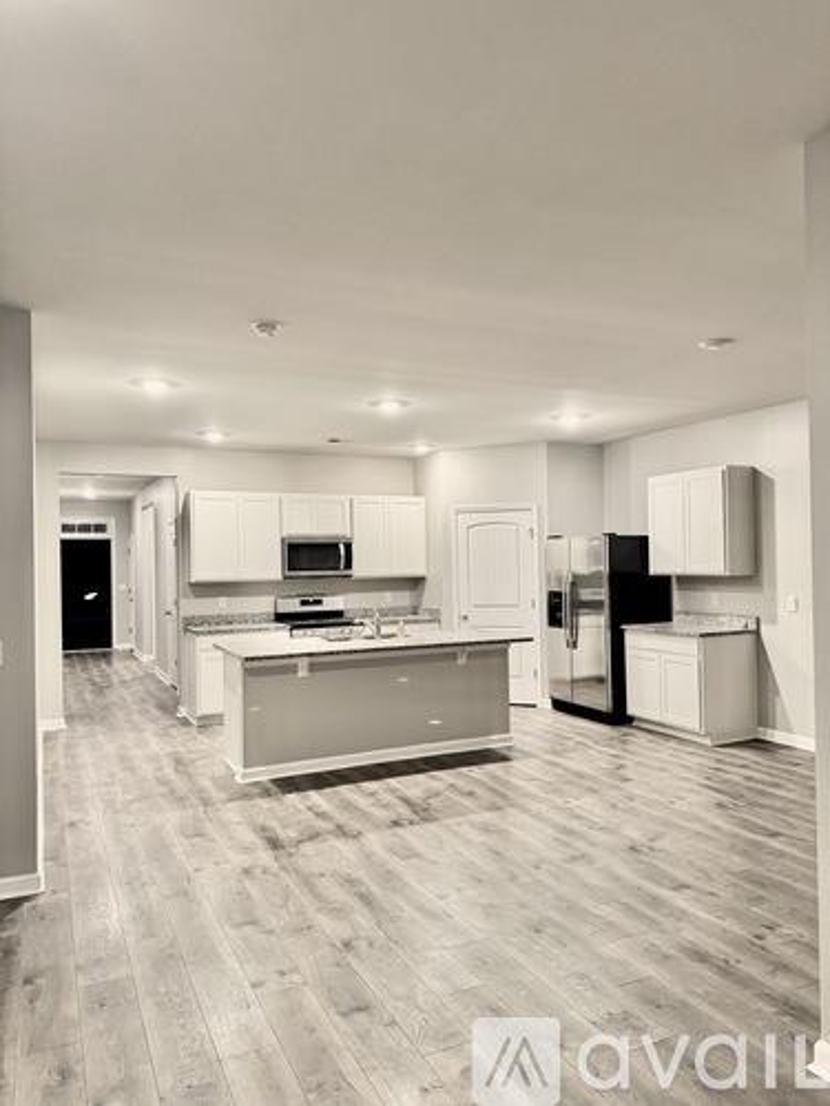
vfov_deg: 71.6
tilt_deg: -0.8
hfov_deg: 56.8
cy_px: 553
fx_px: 767
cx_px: 415
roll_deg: +0.9
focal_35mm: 24
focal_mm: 6.76
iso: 320
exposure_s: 1/60
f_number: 1.78
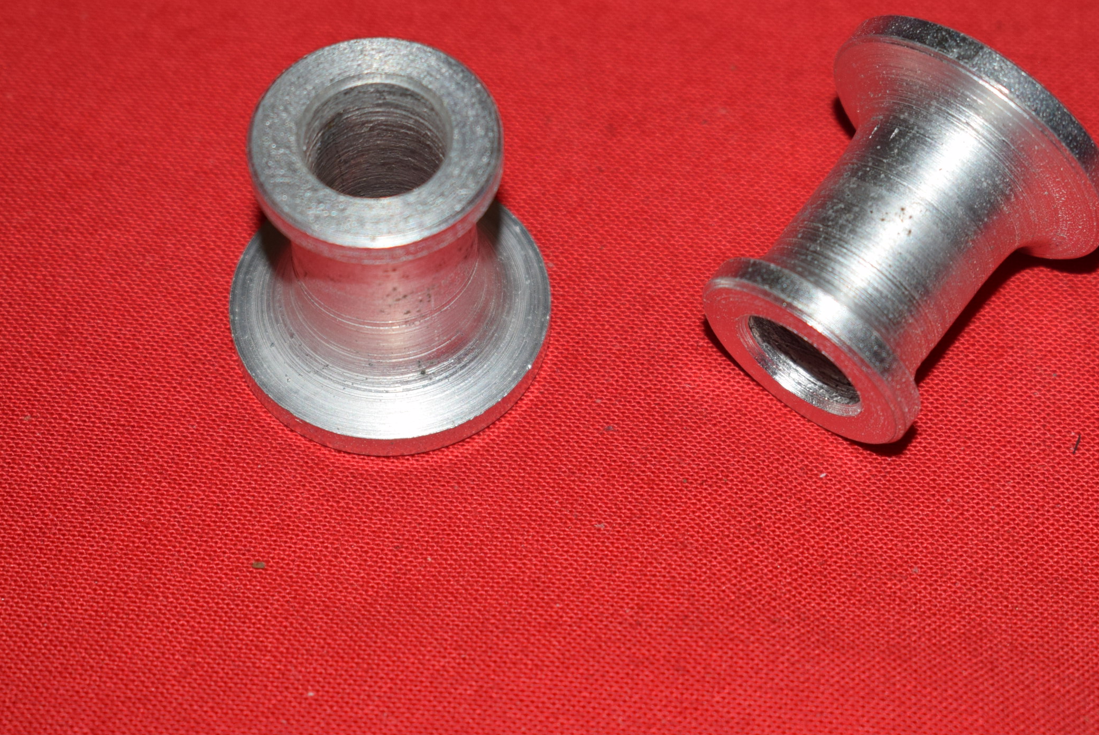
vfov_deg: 11.6
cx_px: 626
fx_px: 3627
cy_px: 336
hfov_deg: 17.2
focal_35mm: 119
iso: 400
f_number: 5.6
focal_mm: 55
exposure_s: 1/200
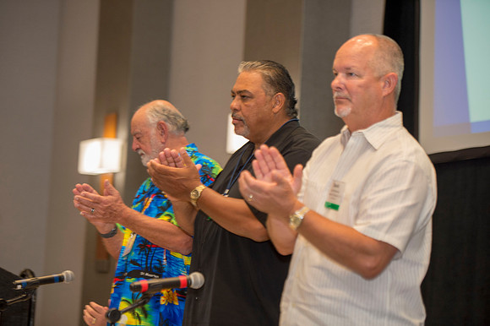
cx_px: 245
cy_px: 163
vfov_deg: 12.2
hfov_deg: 18.3
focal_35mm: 112
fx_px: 1524
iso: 1250
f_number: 2.8
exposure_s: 1/250
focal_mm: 112
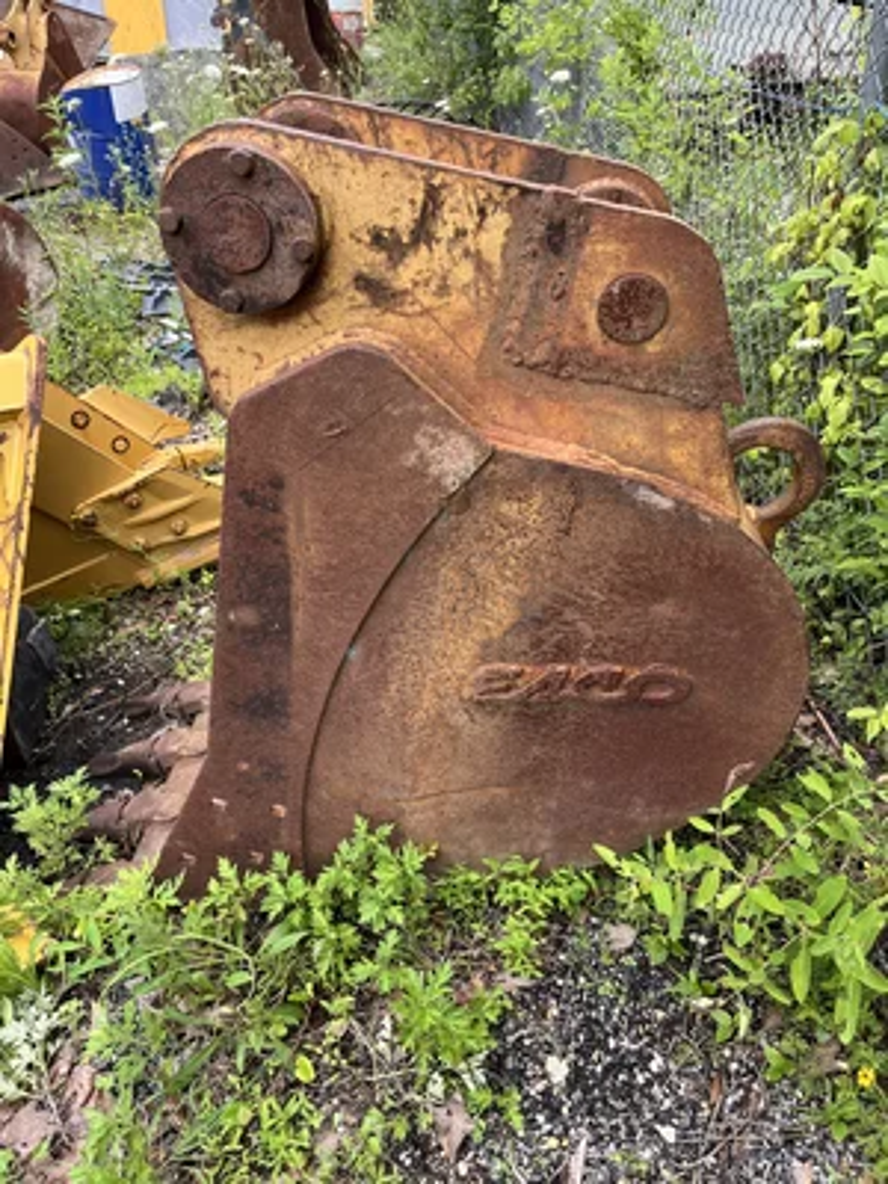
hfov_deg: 53.1
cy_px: 592
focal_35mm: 26
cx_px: 444
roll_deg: +5.3
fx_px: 889
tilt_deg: -34.5
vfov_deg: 67.3
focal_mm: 5.1
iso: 40
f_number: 1.6
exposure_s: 1/259
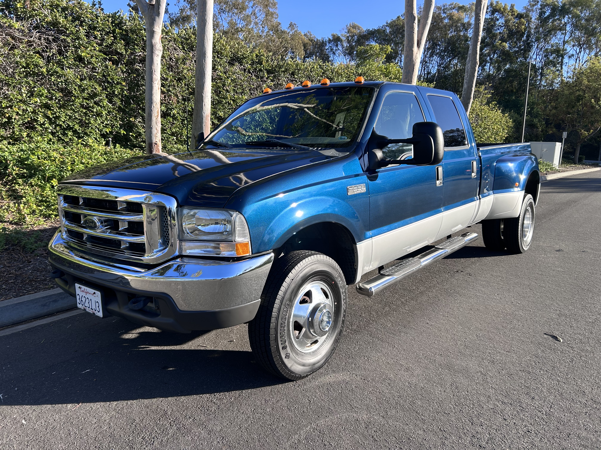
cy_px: 225
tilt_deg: -8.4
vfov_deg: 53.1
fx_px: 451
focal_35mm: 26
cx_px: 300
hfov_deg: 67.3
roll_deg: -1.8
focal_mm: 5.7
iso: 50
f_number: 1.5
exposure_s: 1/1058
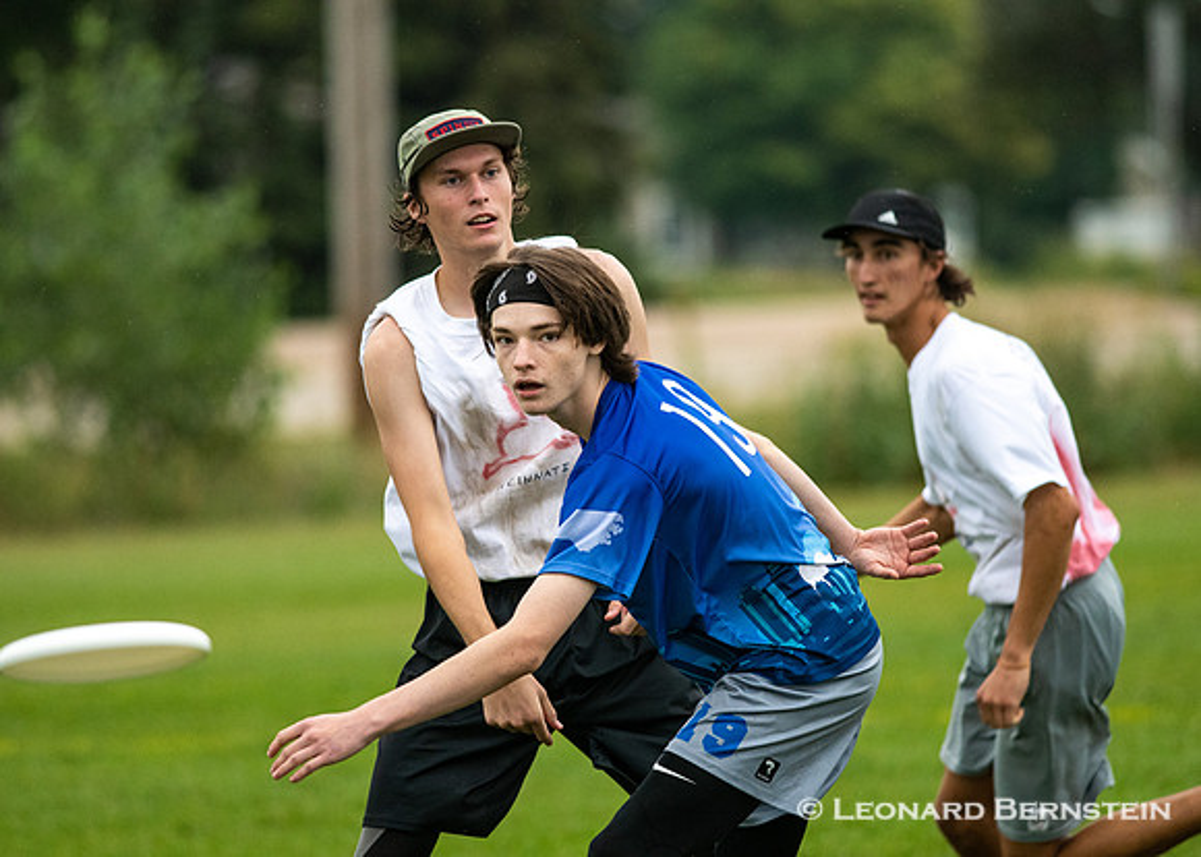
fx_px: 16081
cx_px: 603
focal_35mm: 472
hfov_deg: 4.3
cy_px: 428
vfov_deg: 3.1
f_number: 4
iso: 1600
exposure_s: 1/2000
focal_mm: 300
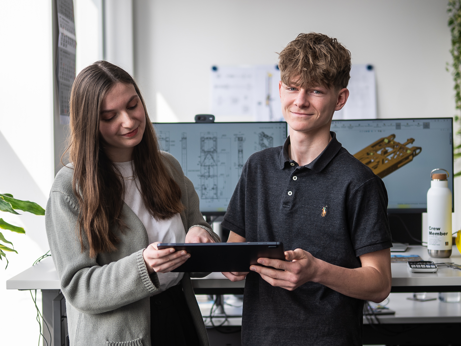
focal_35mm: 66
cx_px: 248
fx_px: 879
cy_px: 162
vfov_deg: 22.3
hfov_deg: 29.4
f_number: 2
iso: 100
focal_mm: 40
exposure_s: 1/400
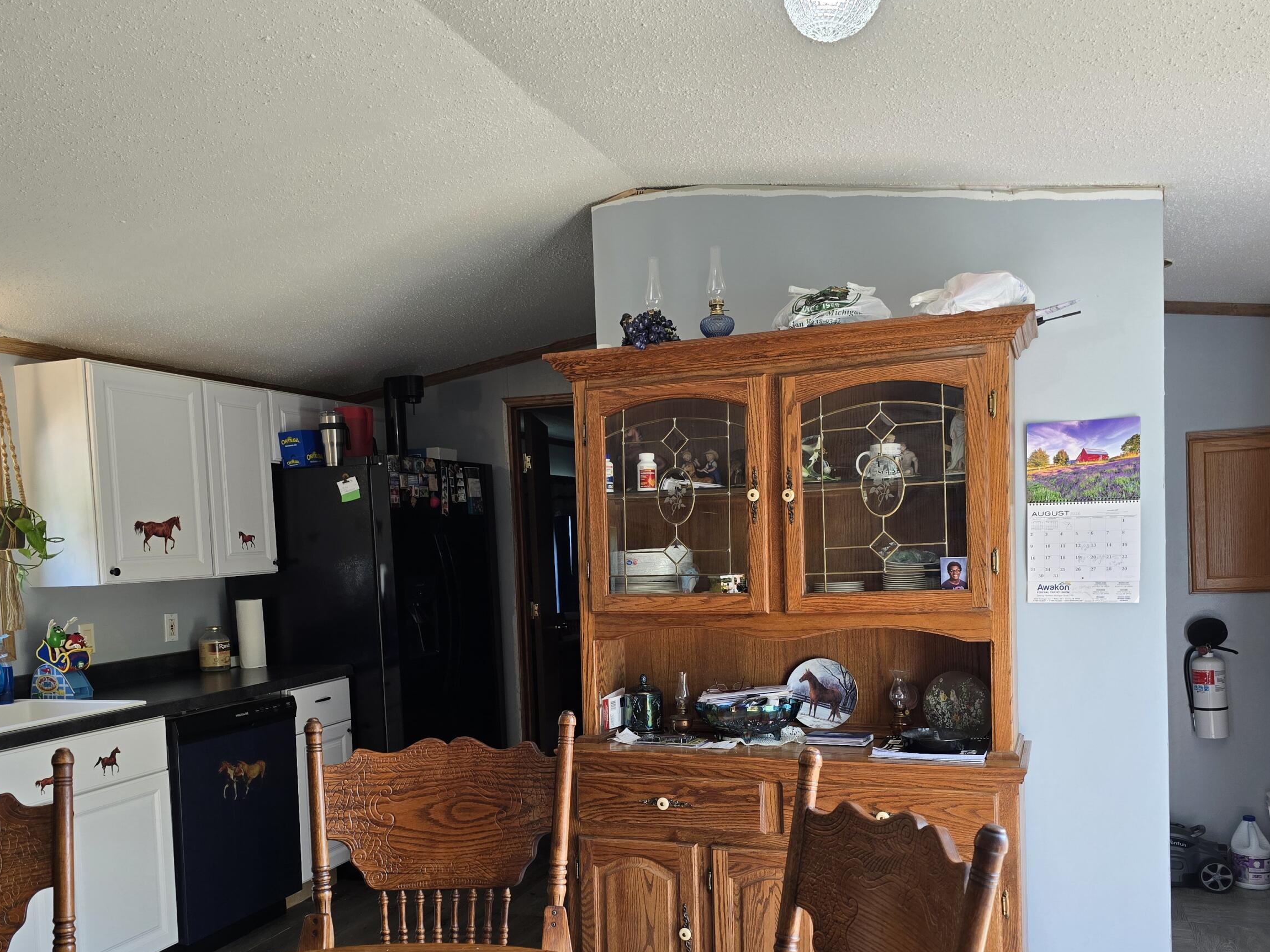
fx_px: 1101
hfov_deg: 60.0
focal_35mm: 30
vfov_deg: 46.4
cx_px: 644
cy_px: 588
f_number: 1.7
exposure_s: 1/120
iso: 64
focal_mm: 6.3
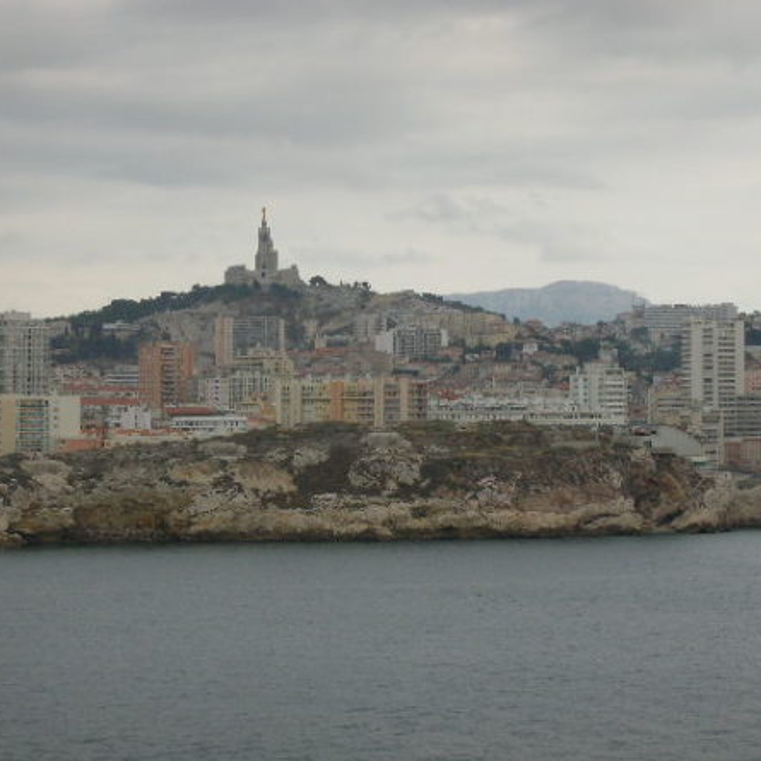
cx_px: 392
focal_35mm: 125
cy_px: 380
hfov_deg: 14.0
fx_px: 3109
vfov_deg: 14.0
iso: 50
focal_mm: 17.4
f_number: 5.4
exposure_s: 1/251
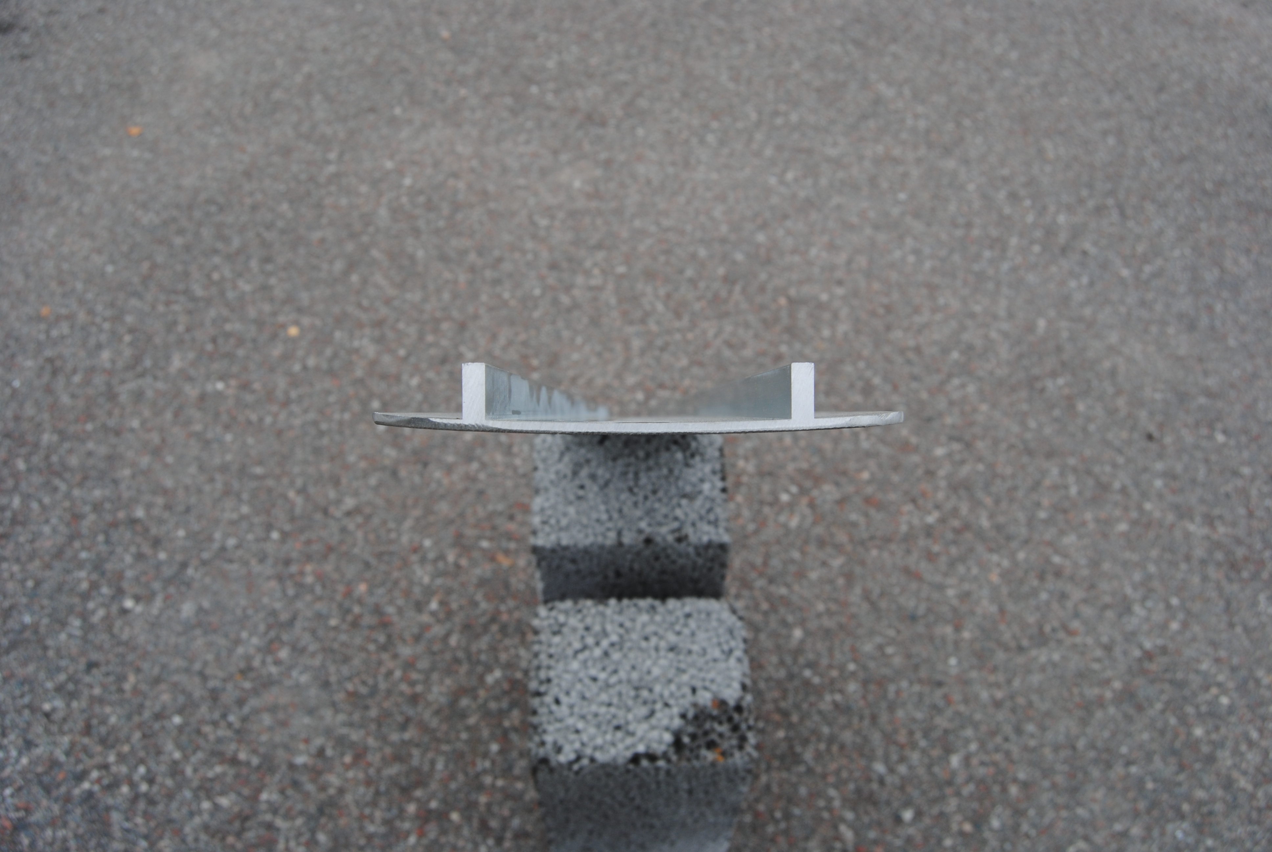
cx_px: 636
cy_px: 426
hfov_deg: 67.3
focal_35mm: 27
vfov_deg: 48.0
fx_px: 955
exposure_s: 1/160
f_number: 6.3
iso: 100
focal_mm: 18
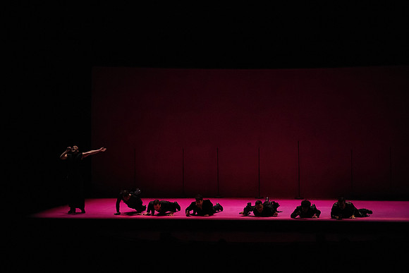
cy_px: 136
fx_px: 1375
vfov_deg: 11.3
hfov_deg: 16.9
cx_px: 204
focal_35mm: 121
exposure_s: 1/400
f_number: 10
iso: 25600
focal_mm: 121
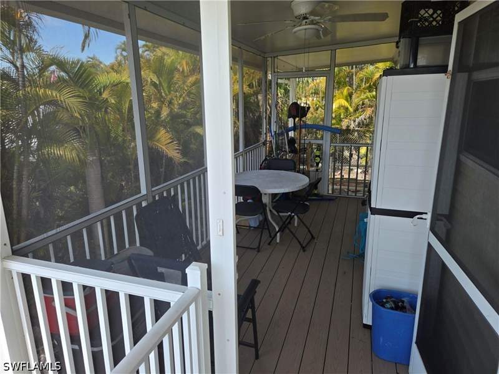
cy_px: 187
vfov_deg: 58.9
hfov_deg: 73.9
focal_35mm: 23
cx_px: 250
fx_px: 332
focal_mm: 5.4
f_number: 1.8
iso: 25
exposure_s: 1/263
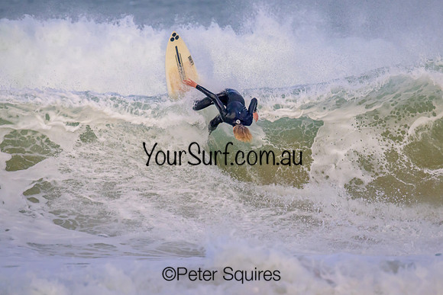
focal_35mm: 945
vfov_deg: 1.5
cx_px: 251
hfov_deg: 2.2
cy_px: 128
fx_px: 11630
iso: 2200
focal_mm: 800
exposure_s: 1/2000
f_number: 11
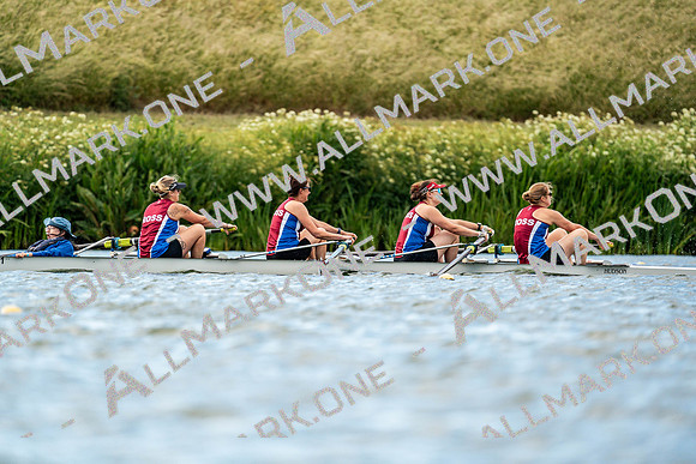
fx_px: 11602
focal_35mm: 600
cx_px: 348
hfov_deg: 3.4
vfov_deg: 2.3
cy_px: 232
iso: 640
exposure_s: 1/2000
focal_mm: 600
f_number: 6.3
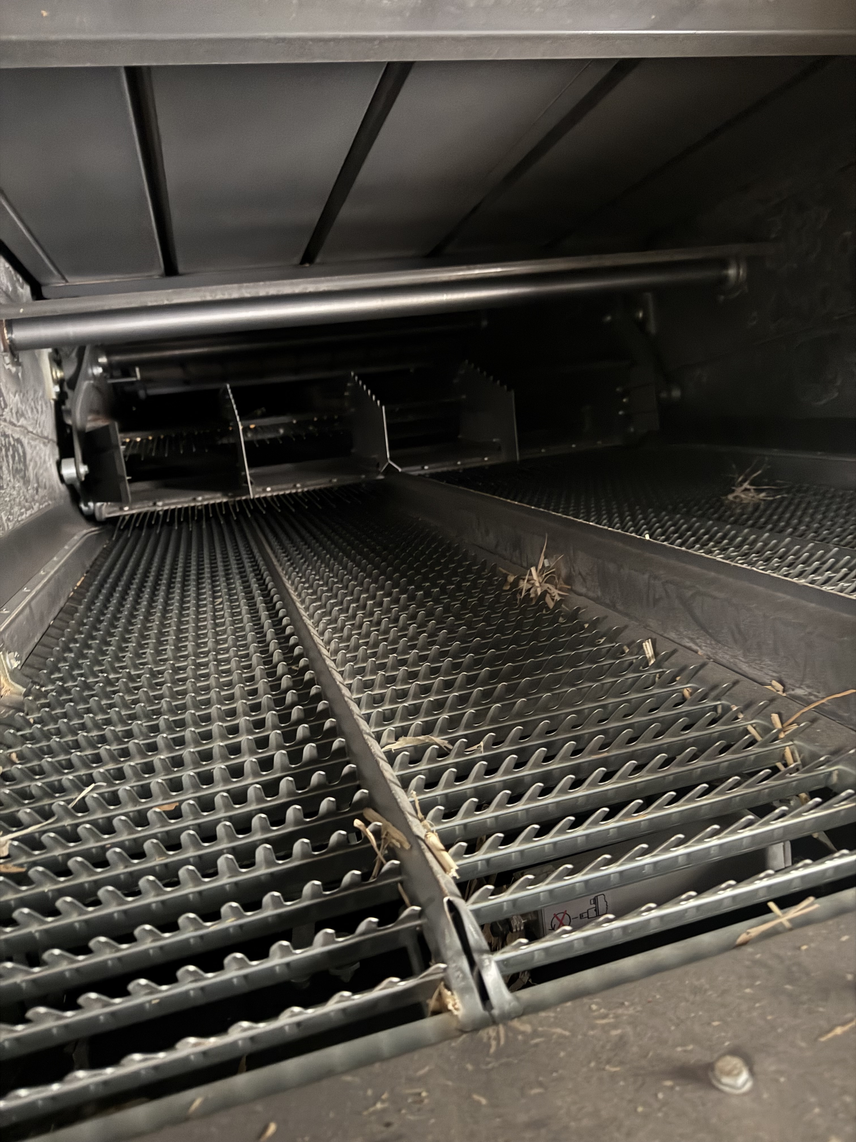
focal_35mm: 24
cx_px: 428
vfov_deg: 71.6
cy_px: 571
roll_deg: +6.2
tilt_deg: -18.9
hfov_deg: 56.8
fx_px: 791
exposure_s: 1/10
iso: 1250
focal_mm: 6.76
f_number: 1.78
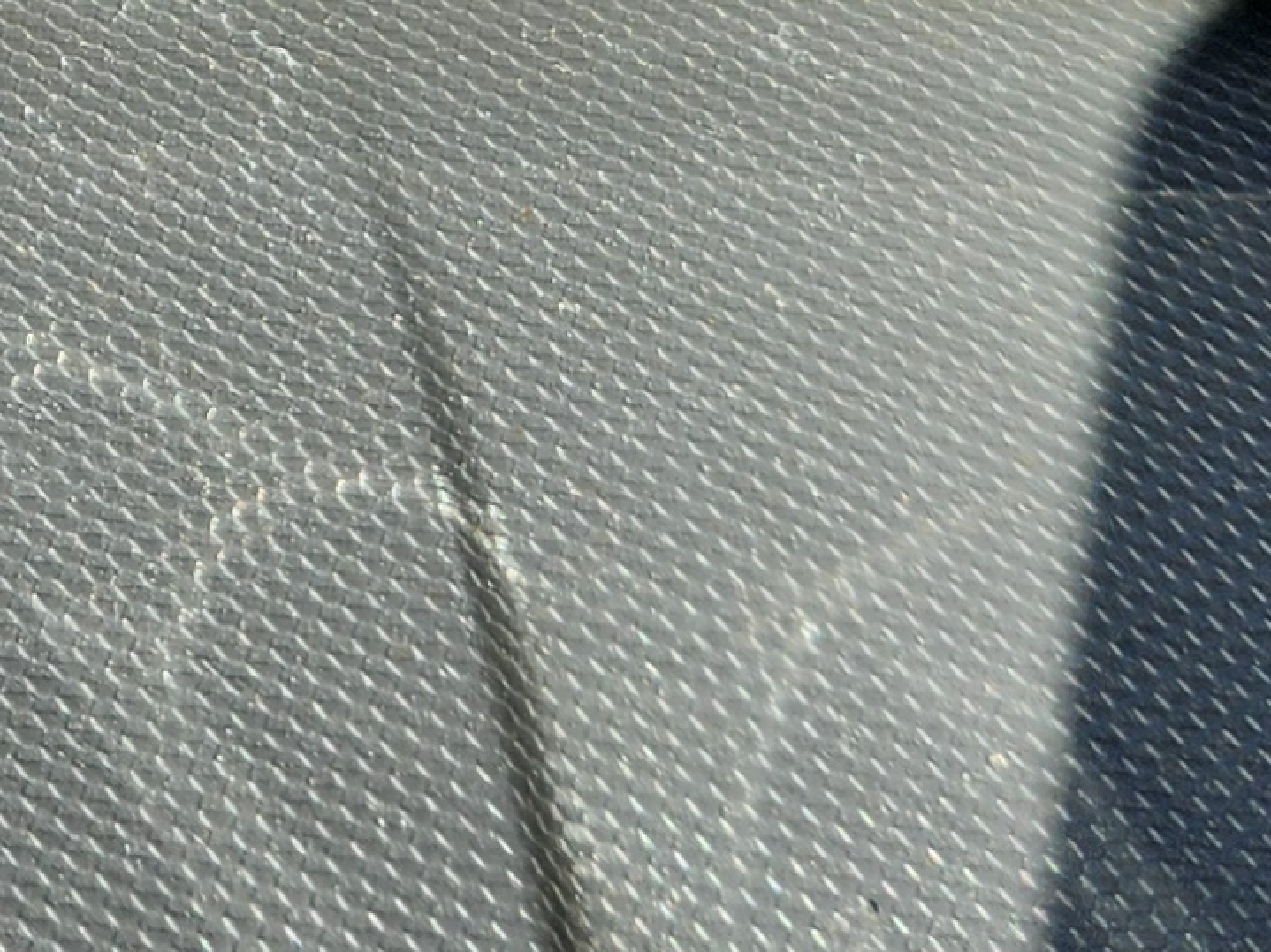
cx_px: -767
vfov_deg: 10.1
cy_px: -1364
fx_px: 4699
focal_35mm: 128
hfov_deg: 14.2
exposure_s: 1/638
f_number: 1.8
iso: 20
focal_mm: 5.4
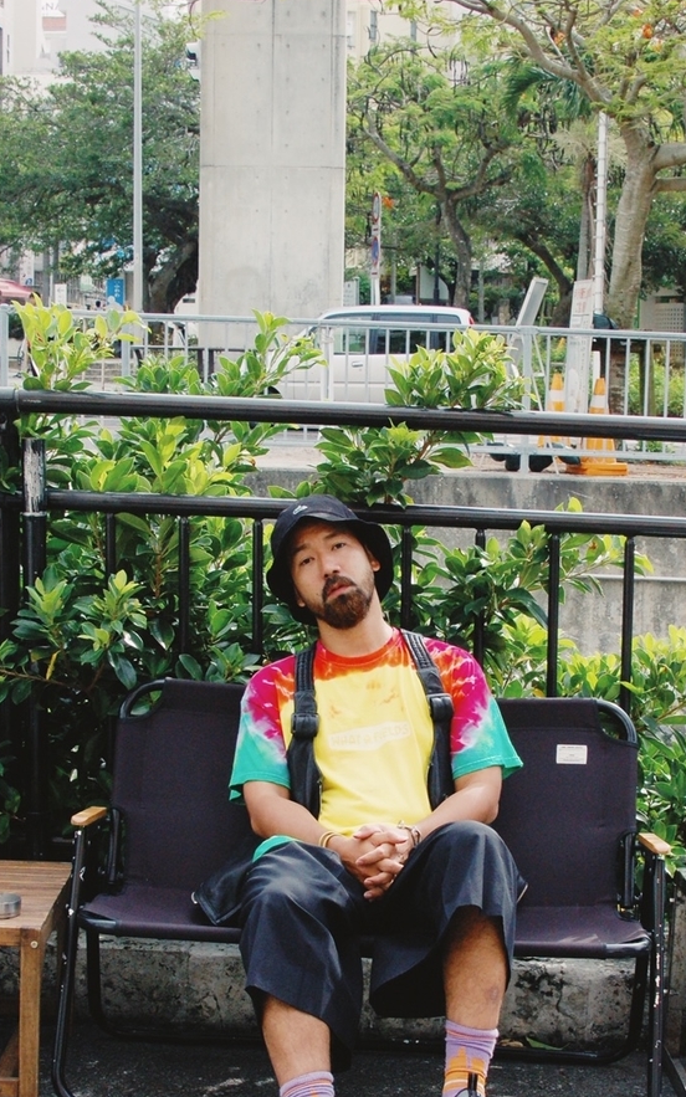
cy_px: 732
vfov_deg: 28.1
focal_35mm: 73
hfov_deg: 17.9
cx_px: 373
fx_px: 2174
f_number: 10
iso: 800
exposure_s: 1/400
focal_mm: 35
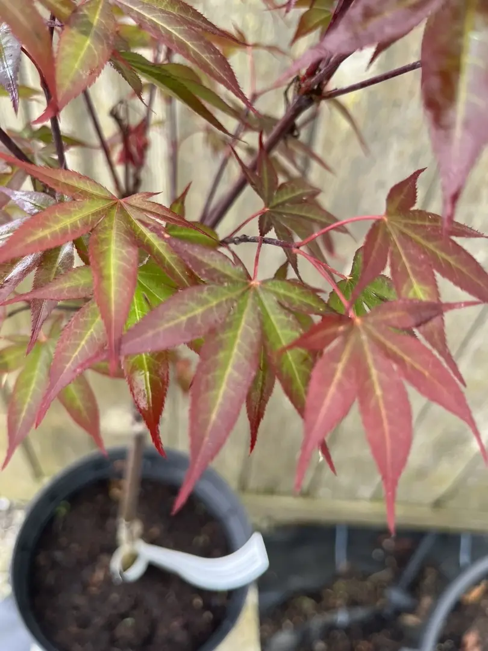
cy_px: 326
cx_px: 244
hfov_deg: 53.1
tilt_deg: -45.6
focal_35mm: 26
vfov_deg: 67.3
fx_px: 489
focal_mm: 5.1
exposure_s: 1/121
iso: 100
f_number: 1.6
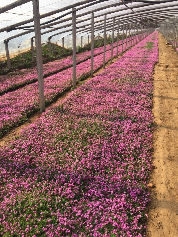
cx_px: 89
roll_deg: +1.3
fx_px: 199
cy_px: 118
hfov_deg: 48.2
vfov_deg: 61.6
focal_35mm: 29
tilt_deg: -23.2
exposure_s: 1/1236
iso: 32
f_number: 2.2
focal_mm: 4.15
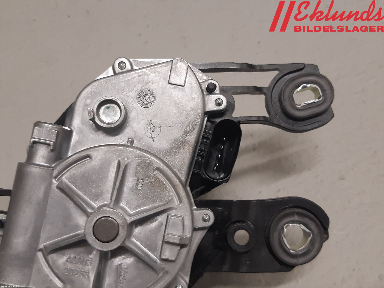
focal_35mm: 26
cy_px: 144
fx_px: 288
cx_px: 192
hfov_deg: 67.3
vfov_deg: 53.1
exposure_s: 1/50
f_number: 1.7
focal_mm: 3.93
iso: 100
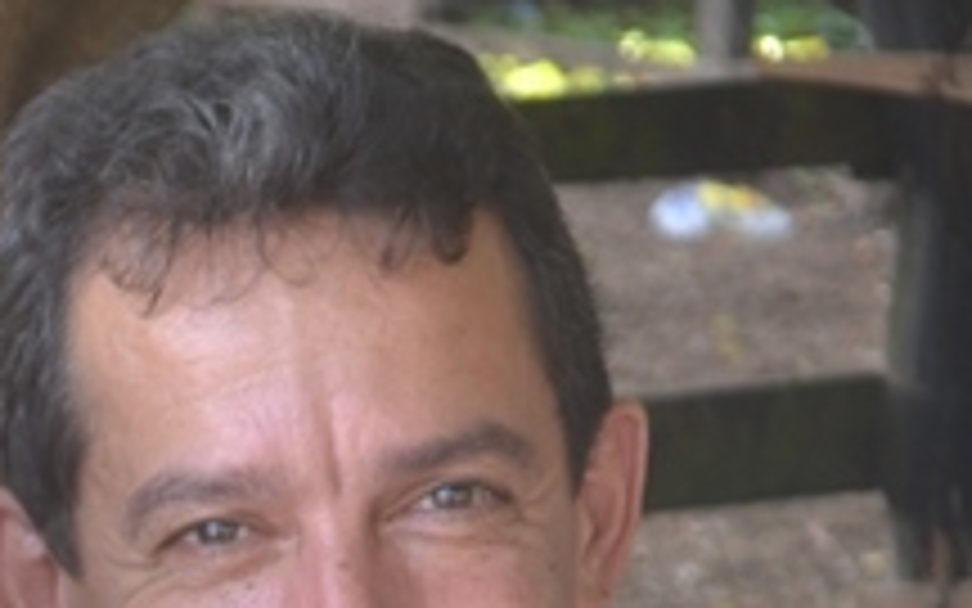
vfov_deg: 5.2
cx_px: -36
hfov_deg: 8.4
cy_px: 889
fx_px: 6610
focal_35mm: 250
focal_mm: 55
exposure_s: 1/50
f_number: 5.6
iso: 400
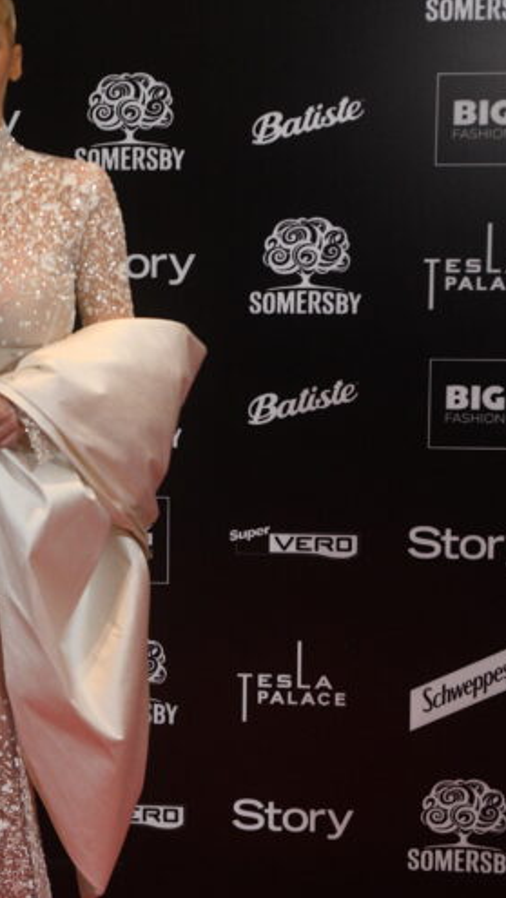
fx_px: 2167
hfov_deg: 13.1
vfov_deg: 23.4
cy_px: 348
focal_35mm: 91
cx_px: -23
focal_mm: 42
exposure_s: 1/320
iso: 2500
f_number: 3.2
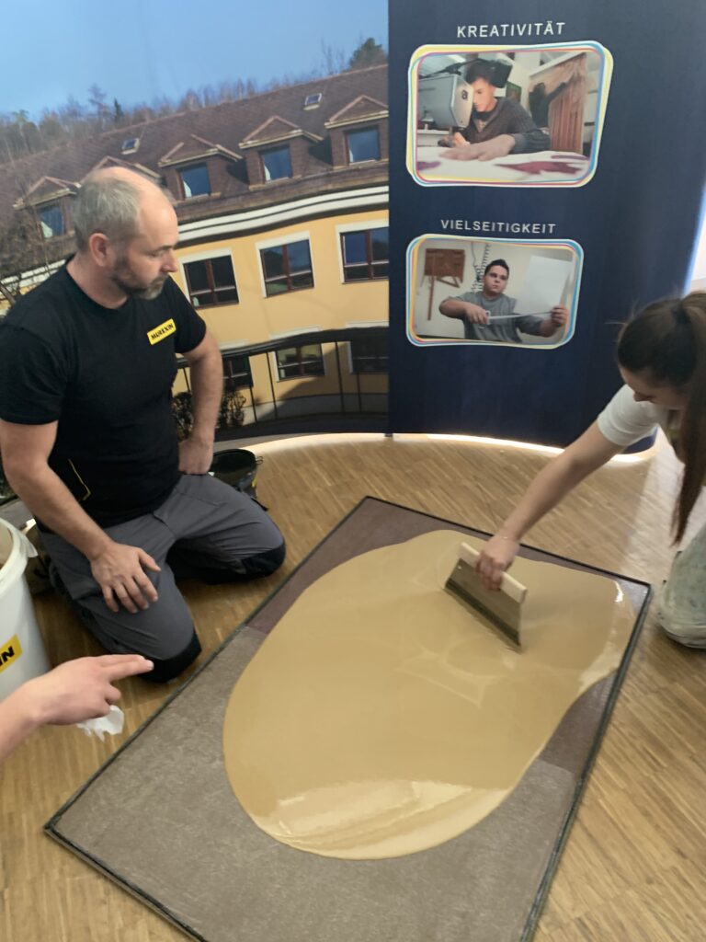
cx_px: 353
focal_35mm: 26
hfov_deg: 53.1
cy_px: 471
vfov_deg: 67.3
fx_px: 707
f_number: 1.8
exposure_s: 1/60
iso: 250
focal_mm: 4.25
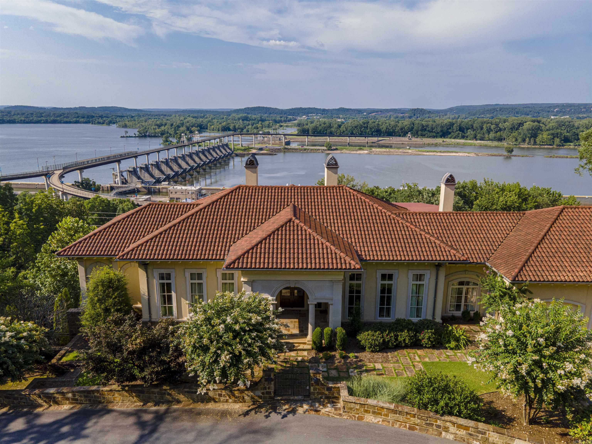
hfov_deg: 71.6
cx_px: 296
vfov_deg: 56.8
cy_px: 222
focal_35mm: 24
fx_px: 410
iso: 100
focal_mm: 4.5
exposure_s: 1/400
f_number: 2.8
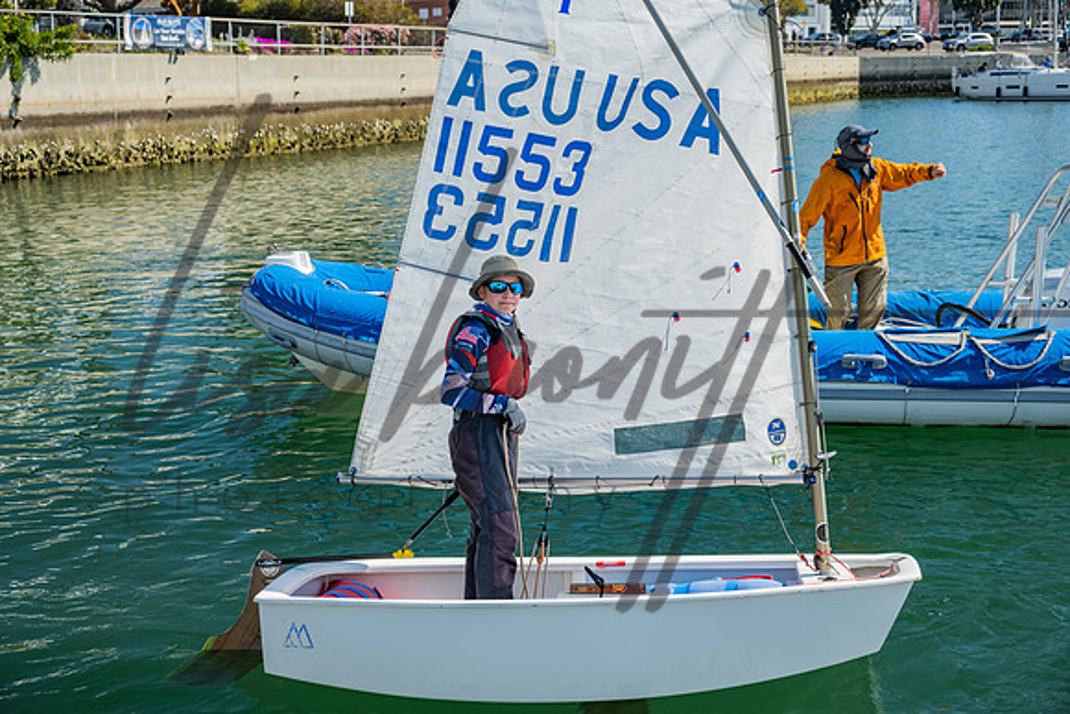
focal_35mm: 51
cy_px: 357
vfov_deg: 26.5
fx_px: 1516
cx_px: 535
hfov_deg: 38.9
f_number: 5.6
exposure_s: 1/200
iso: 100
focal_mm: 51
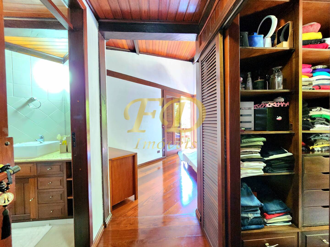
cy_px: 124
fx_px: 124
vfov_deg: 89.9
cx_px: 165
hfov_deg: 106.2
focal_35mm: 13
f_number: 2.2
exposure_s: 1/24
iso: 800
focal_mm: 2.2
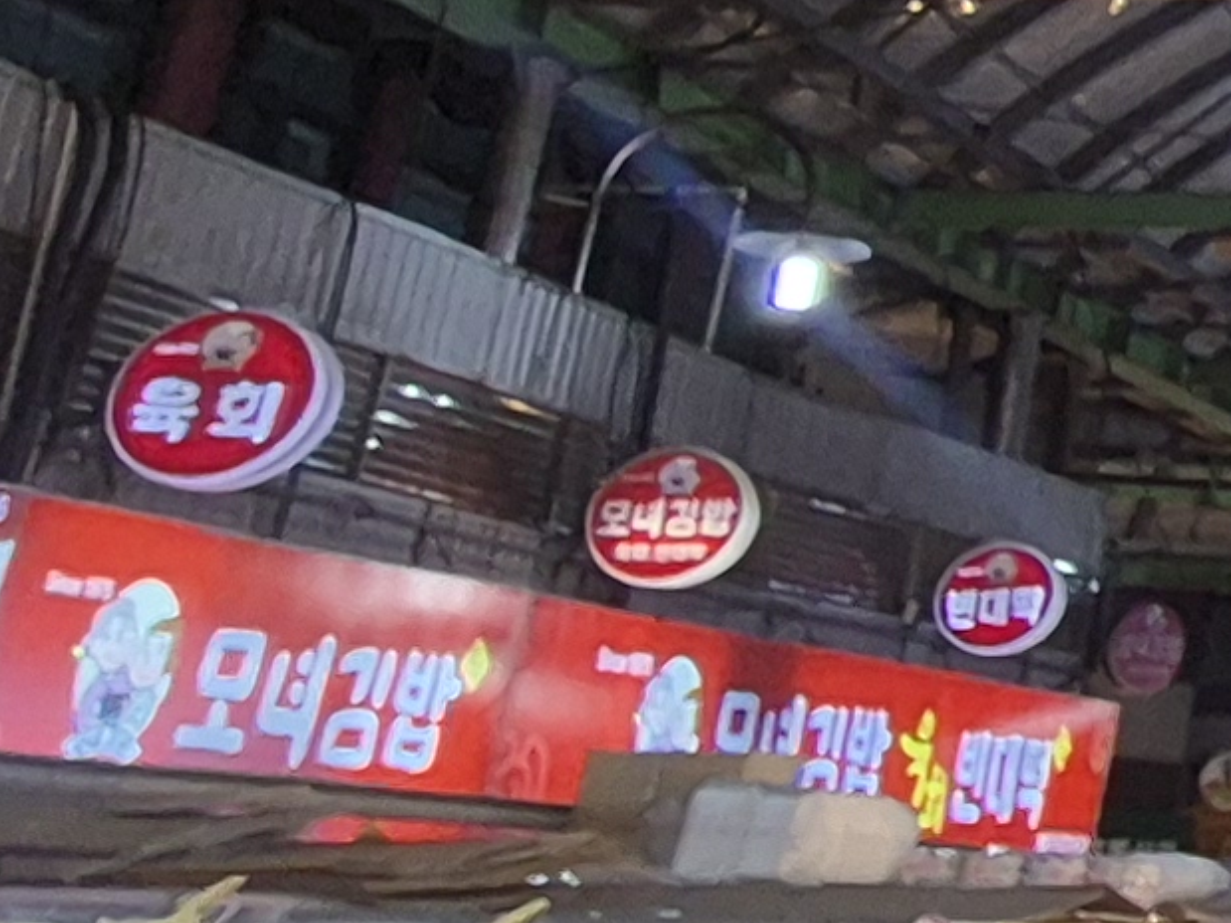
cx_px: 3138
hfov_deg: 13.9
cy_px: -271
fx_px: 2987
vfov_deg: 16.6
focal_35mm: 84
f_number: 2.2
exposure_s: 1/120
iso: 50
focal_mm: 2.2
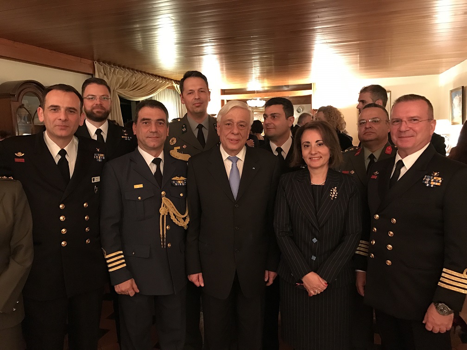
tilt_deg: -6.4
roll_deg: +2.3
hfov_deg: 63.4
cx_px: 234
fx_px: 378
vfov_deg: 49.7
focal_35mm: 28
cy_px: 175
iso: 100
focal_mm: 3.99
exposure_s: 1/6
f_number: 1.8
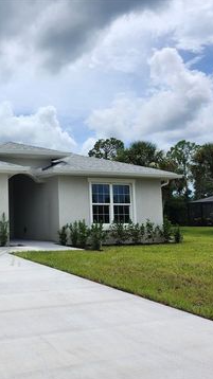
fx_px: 352
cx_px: -25
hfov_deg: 30.0
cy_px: 194
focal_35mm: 35
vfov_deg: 56.6
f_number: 1.8
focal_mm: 5.54
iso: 25
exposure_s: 1/3009
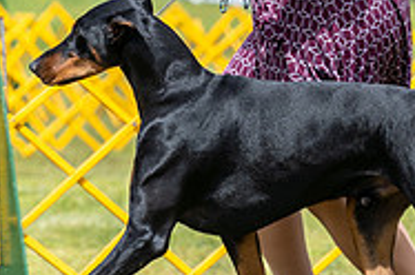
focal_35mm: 687
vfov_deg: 2.0
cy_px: -14
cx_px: 190
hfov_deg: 3.0
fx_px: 7906
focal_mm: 187
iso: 100
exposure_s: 1/640
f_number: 4.5
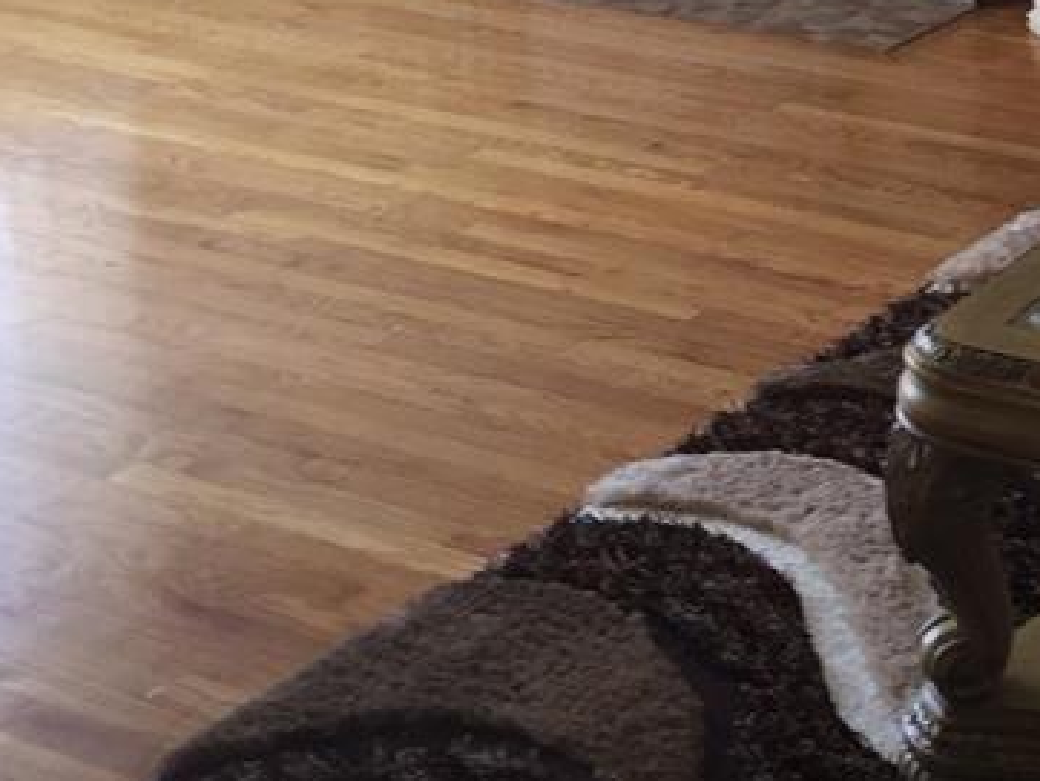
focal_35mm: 82
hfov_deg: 22.3
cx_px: 1187
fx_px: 2465
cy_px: -256
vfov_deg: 16.9
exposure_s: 1/40
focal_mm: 4.15
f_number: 2.2
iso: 32
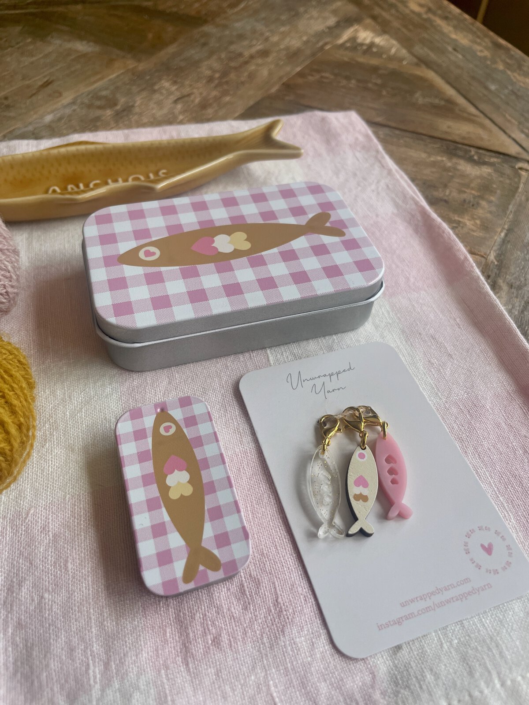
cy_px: 352
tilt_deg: -48.8
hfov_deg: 53.1
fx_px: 530
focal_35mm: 26
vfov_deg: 67.3
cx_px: 264
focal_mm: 4.2
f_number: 1.6
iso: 50
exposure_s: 1/1171
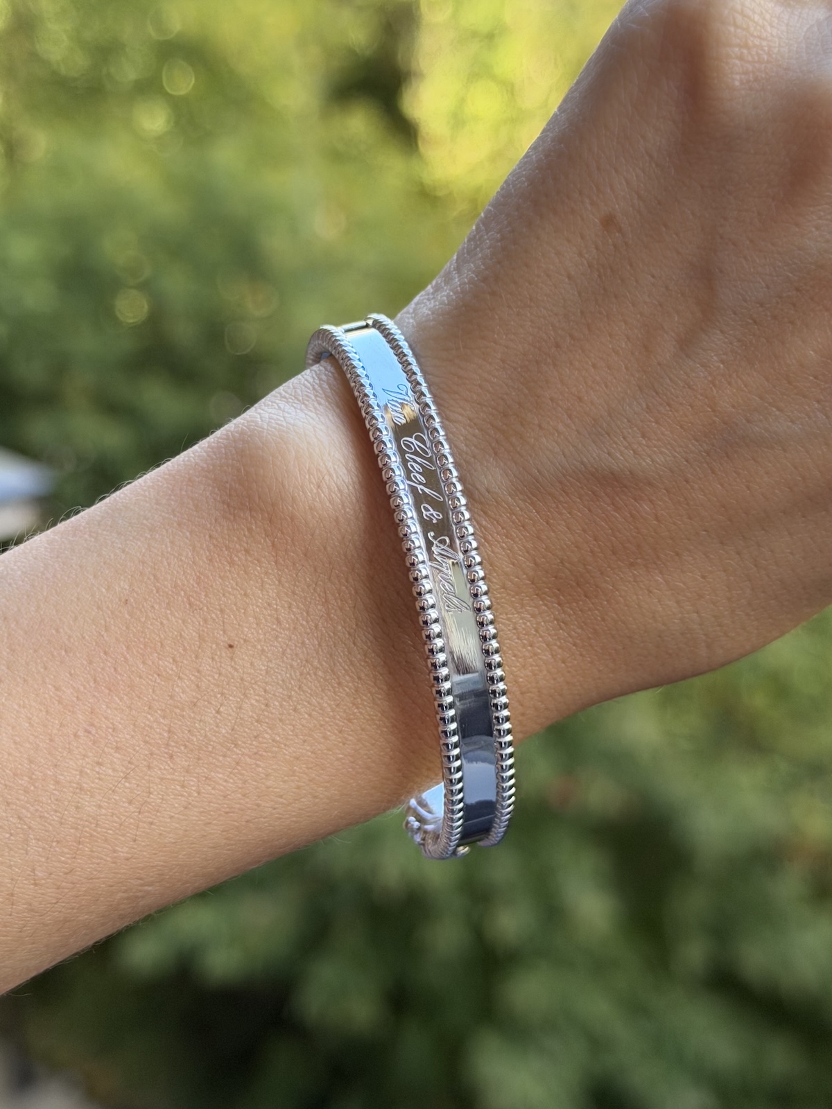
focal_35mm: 48
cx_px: 416
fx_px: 1538
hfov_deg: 30.3
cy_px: 554
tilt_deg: -20.2
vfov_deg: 39.7
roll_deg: +4.5
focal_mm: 6.76
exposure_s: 1/220
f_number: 1.78
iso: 64
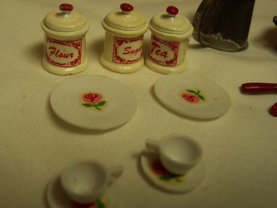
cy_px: 105
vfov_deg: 34.4
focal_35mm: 42
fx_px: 336
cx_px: 120
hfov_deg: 44.7
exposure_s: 1/125
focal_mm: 5.6
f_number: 2.8
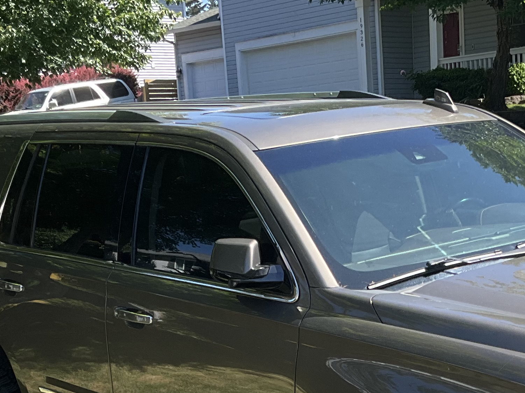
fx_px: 1183
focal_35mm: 78
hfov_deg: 25.0
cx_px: 325
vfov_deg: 18.3
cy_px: 409
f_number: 1.8
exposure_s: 1/586
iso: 25
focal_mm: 3
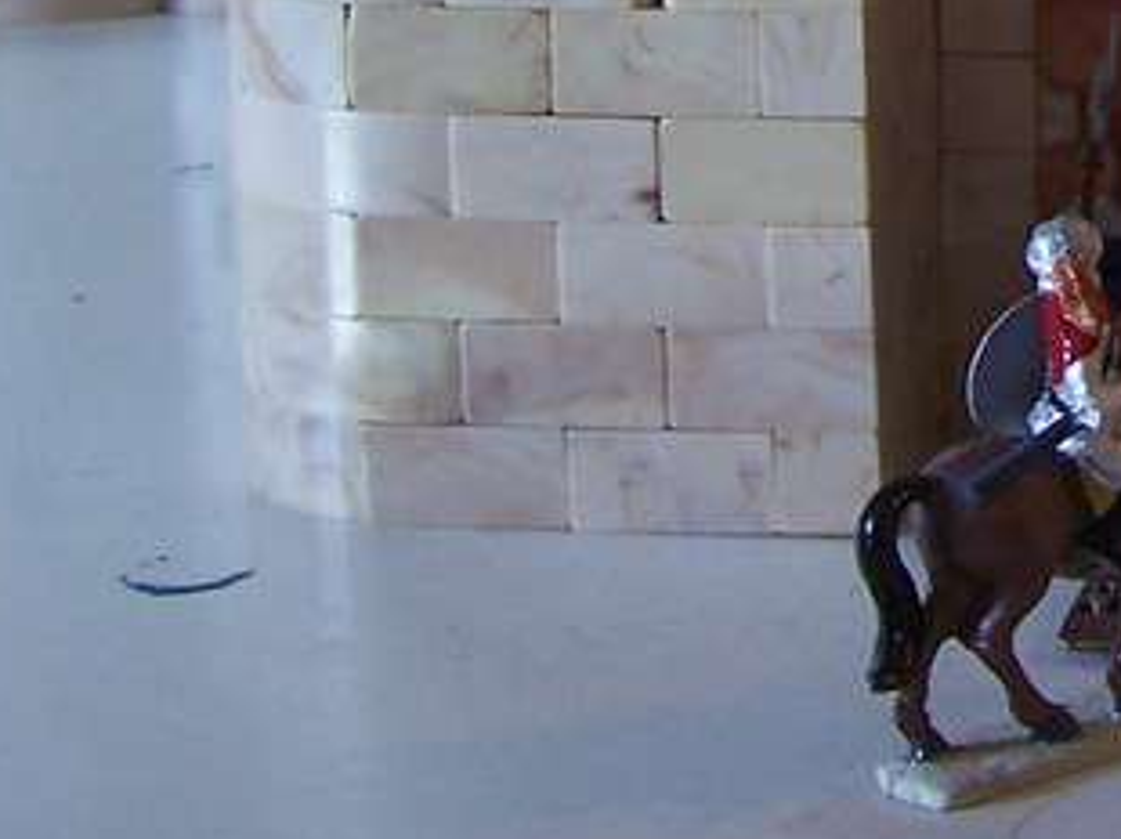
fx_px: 3786
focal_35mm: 117
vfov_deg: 11.9
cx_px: 1651
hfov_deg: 15.6
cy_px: -532
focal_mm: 5.6
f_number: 2.7
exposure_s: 1/45
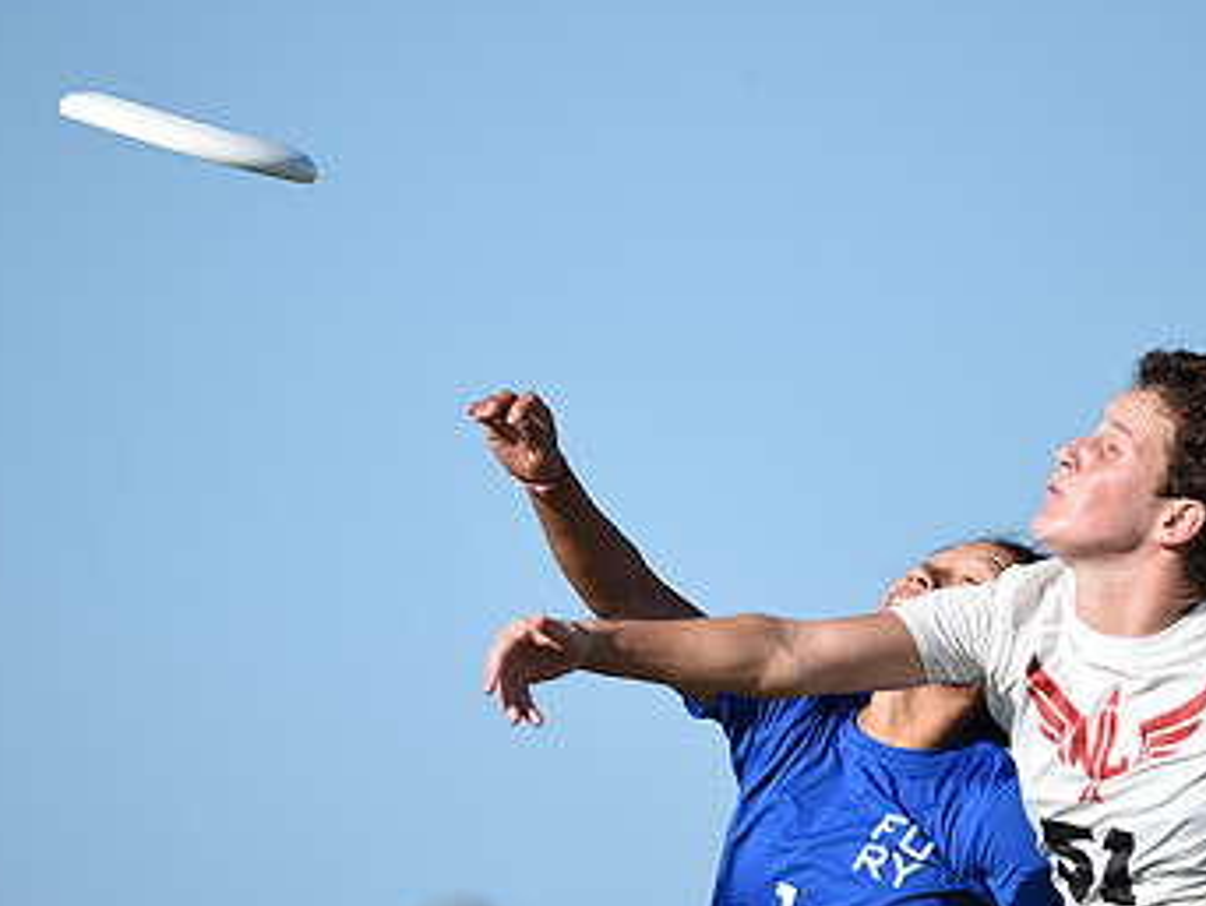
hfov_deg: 3.0
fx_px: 22696
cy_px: 525
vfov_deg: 2.3
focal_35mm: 651
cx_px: 688
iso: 200
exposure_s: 1/5000
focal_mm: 400
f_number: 2.8
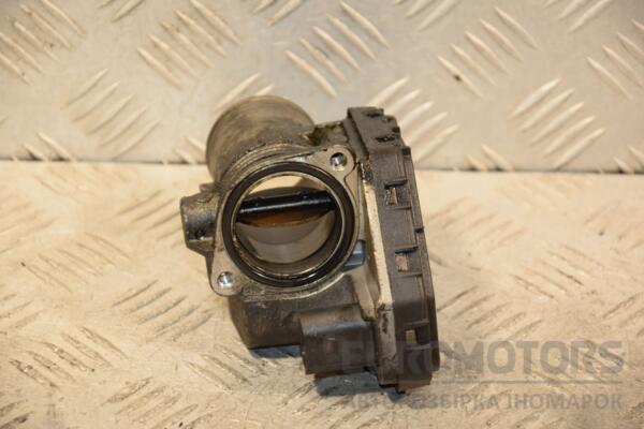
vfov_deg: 9.3
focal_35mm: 147
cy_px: 214
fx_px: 2629
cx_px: 322
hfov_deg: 14.0
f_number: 5.6
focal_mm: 98
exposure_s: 1/125
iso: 800
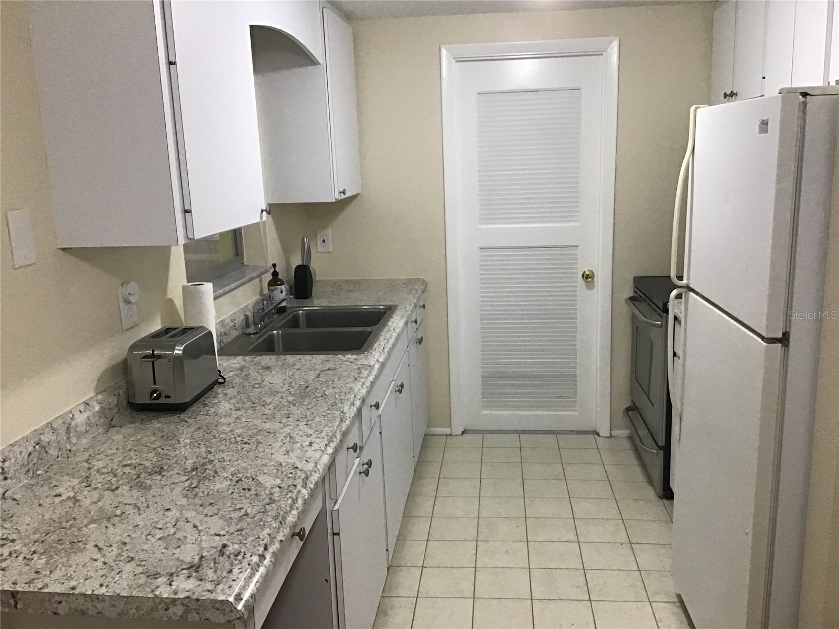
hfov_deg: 58.4
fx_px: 751
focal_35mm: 31
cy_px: 314
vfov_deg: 45.4
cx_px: 420
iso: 160
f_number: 2.4
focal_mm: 3.3
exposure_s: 1/30
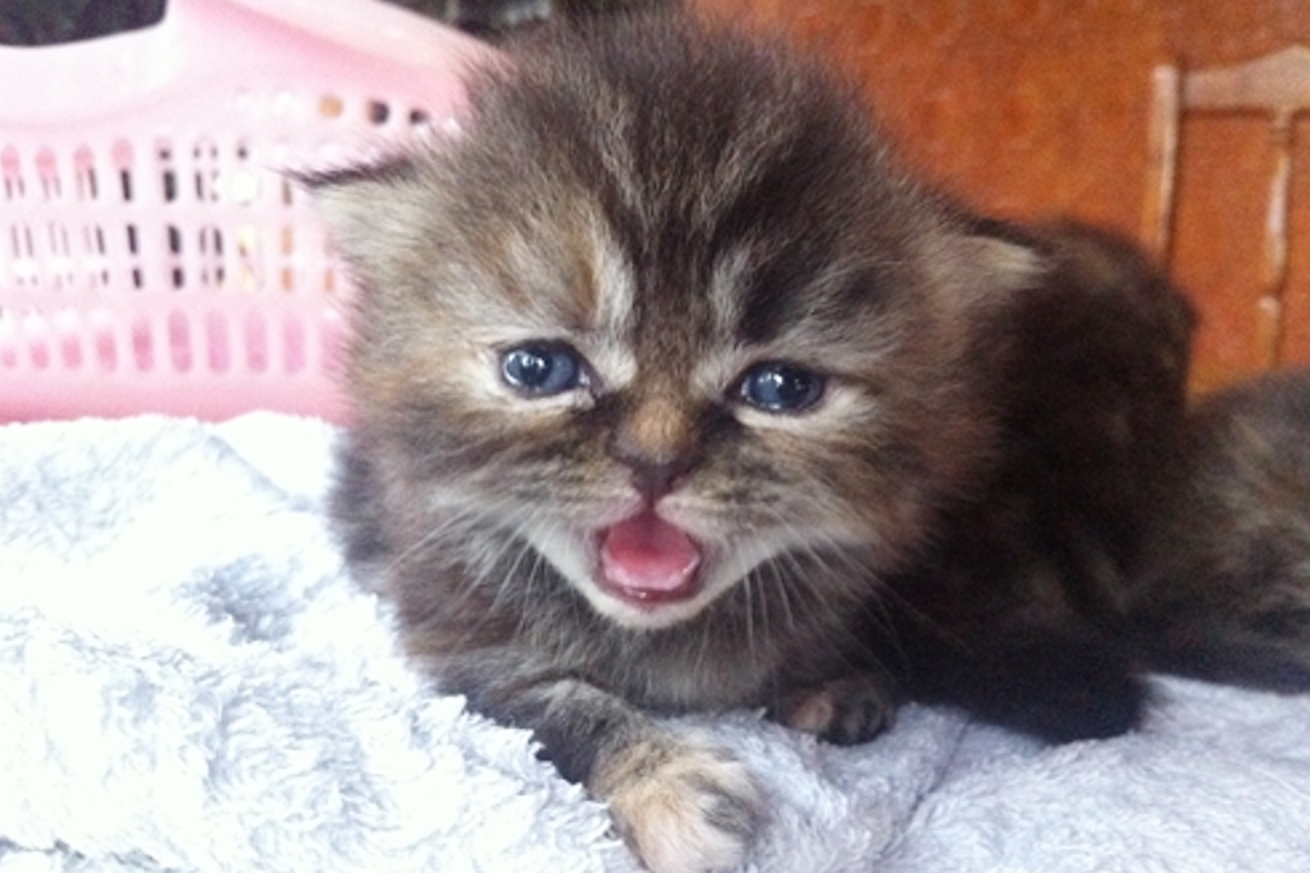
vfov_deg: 35.9
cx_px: 656
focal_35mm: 37
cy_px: 455
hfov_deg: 51.9
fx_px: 1346
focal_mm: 3.85
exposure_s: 1/17
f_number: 2.8
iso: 640
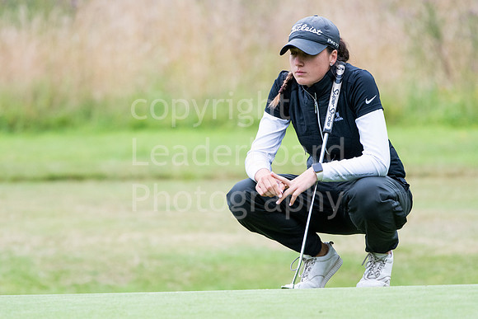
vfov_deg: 2.5
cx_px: 239
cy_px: 160
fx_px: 7371
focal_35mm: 555
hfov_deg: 3.7
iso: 1600
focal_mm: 370
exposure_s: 1/1600
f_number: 5.6
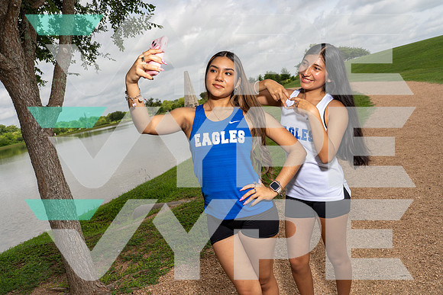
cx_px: 222
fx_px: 357
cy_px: 148
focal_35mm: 29
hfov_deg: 63.6
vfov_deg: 45.0
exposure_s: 1/250
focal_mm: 29
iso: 100
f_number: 8
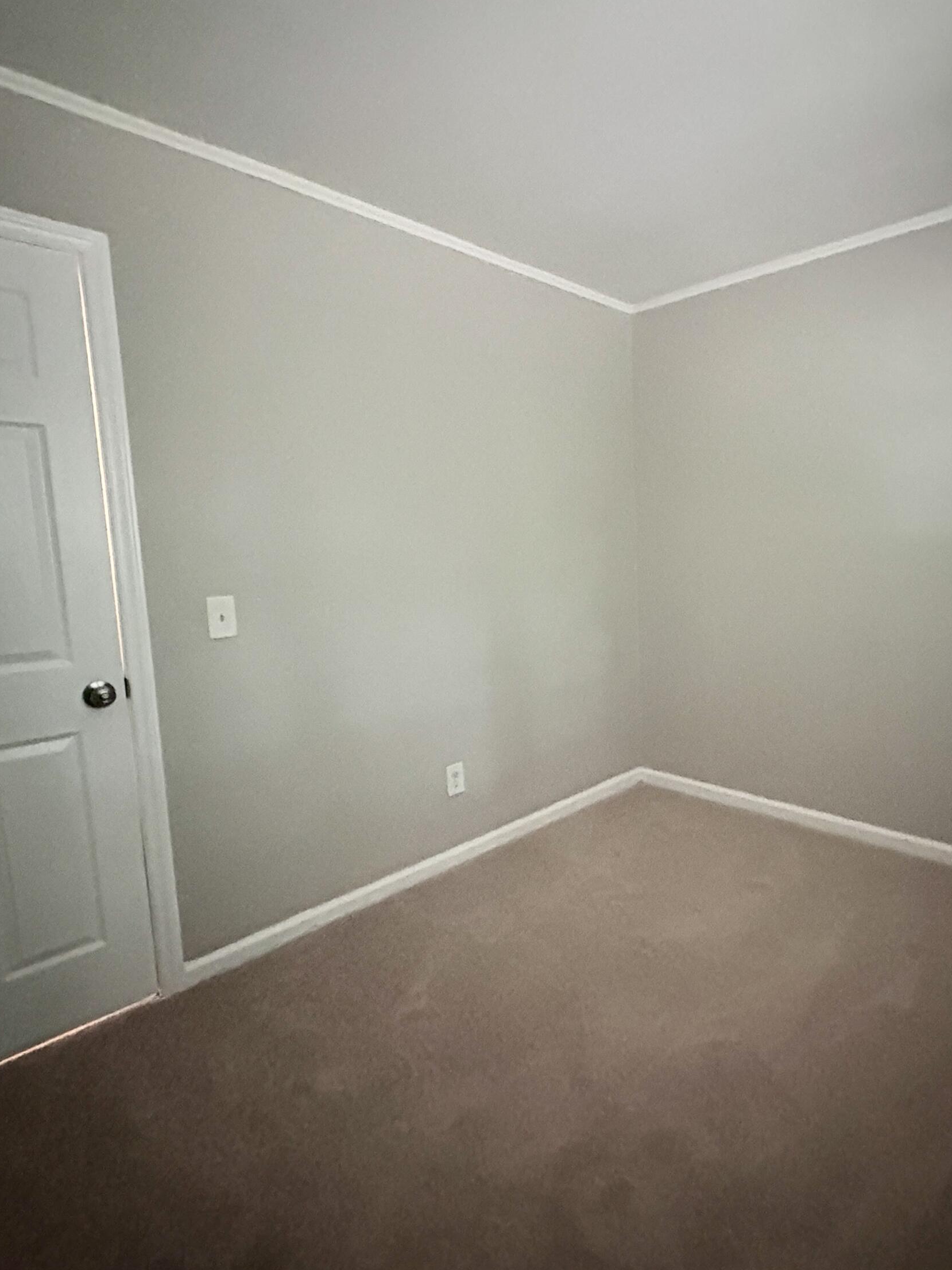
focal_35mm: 19
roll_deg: +2.2
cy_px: 635
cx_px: 599
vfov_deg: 84.7
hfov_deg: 67.6
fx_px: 697
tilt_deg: -7.2
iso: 2000
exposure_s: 1/29
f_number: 2.2
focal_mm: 2.22
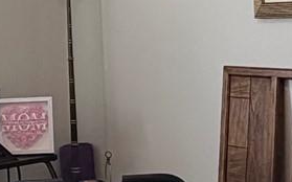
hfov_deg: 19.1
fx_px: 867
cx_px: 94
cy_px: 74
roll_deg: +2.6
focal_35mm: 109
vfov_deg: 12.0
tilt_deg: -5.2
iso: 160
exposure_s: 1/120
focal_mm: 2.22
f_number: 2.2
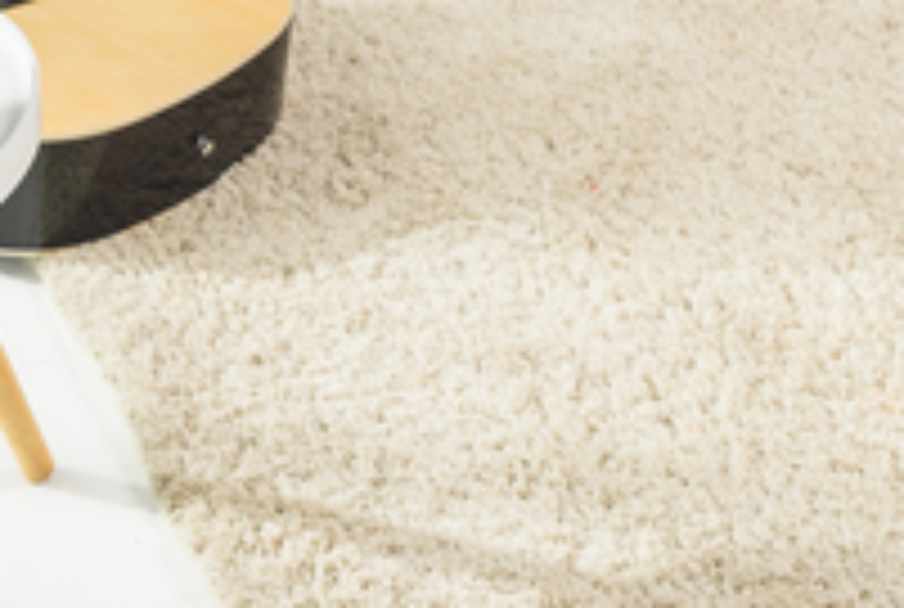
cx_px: 403
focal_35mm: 119
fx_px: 2995
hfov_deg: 17.2
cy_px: -471
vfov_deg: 10.9
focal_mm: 24
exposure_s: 1/200
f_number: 6.3
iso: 160
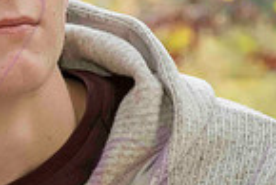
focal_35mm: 540
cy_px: 24
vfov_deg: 2.6
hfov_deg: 3.8
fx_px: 4144
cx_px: -110
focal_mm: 135
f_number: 10
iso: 800
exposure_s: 1/640
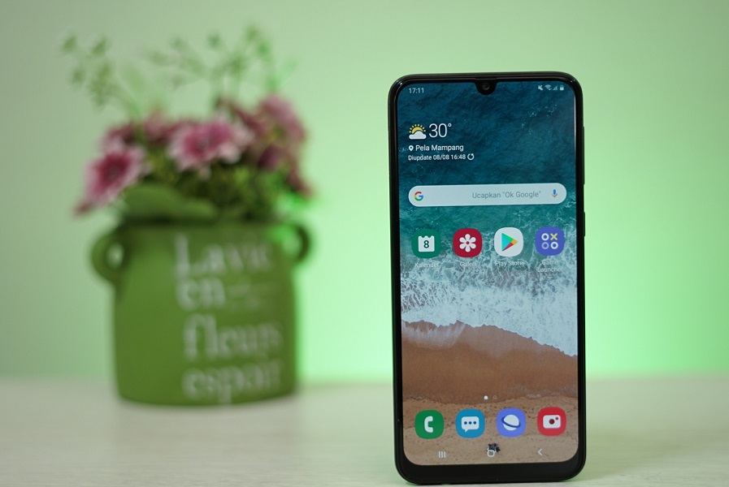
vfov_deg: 18.2
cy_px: 244
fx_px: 1520
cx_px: 364
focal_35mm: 75
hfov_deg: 27.0
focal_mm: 50
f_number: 1.8
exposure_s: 1/80
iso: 250
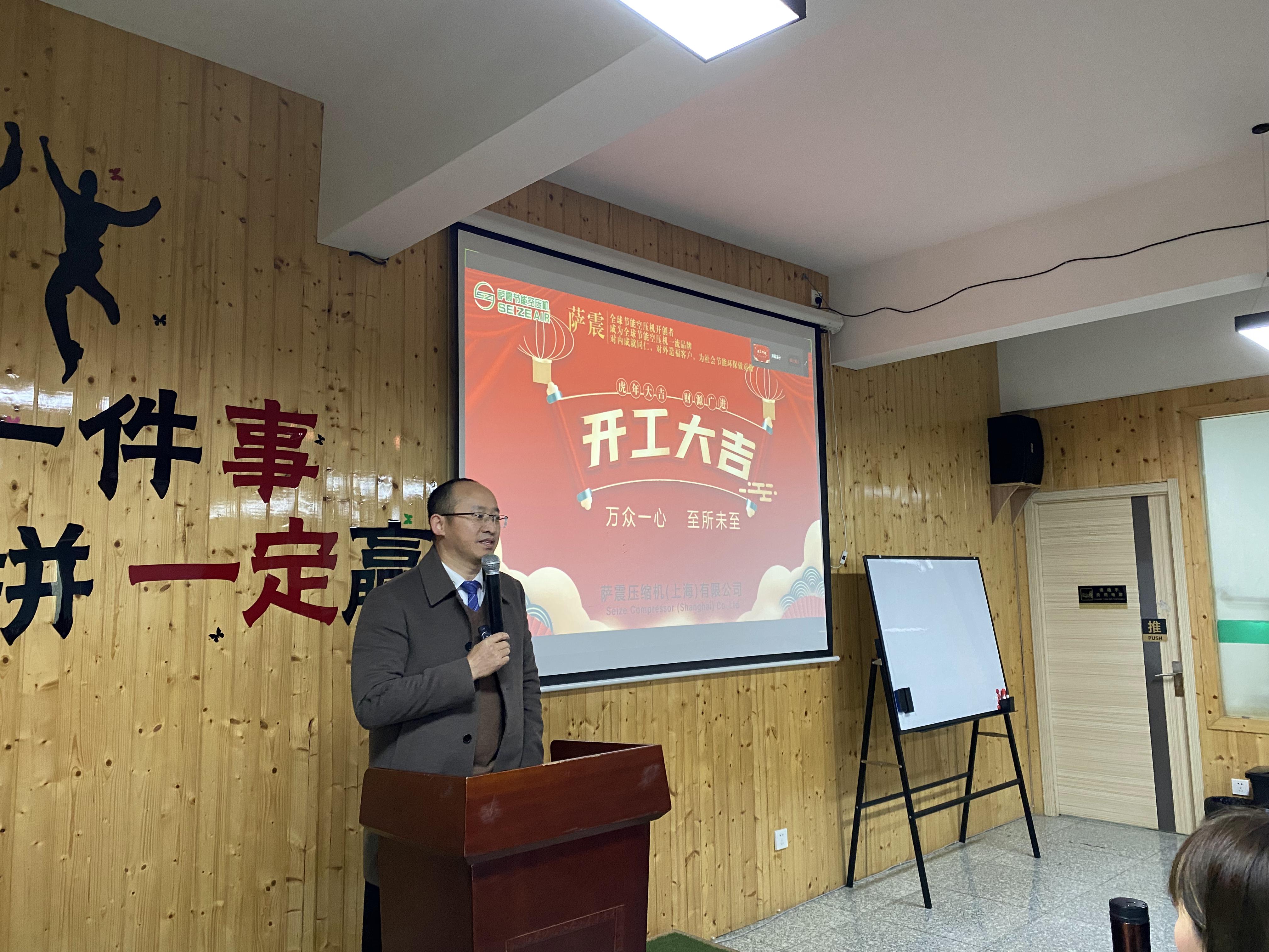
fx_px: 953
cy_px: 476
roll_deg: +1.5
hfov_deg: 67.3
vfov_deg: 53.1
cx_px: 634
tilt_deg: +5.4
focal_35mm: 26
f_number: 1.8
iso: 400
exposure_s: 1/60
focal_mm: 4.25
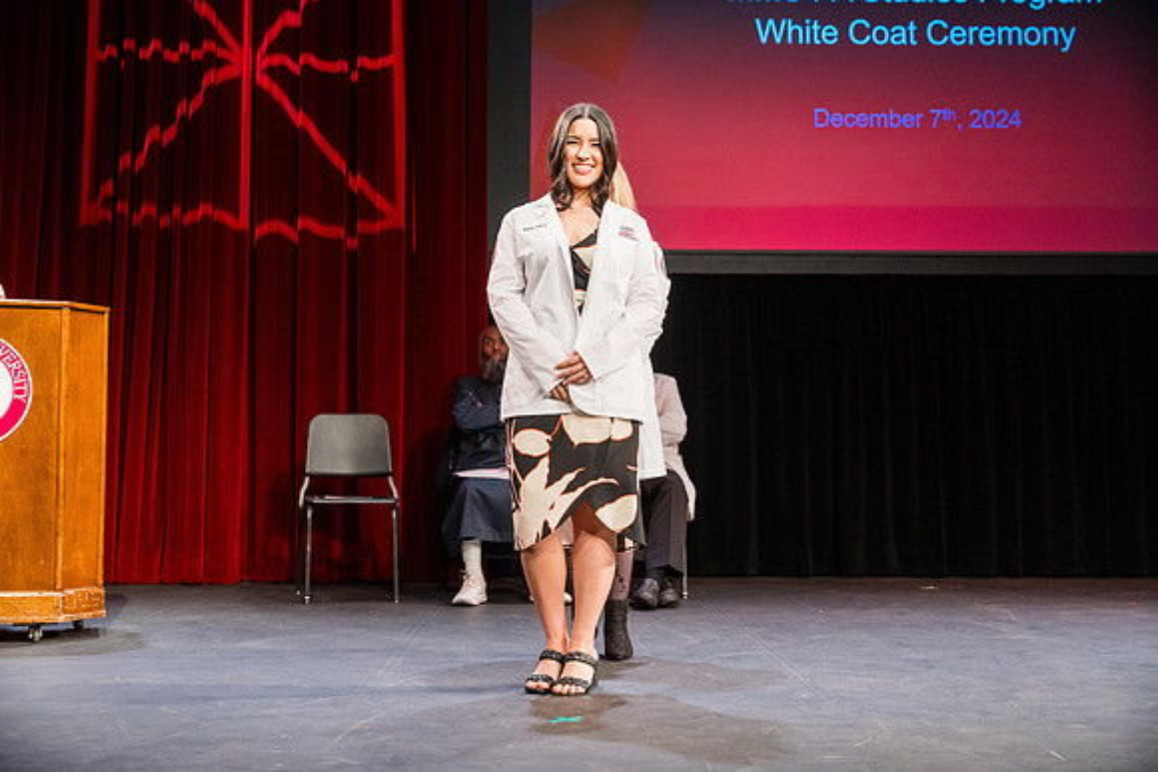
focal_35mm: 47
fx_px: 1519
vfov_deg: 28.5
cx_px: 579
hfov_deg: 41.7
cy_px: 386
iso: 1250
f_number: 3.5
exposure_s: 1/320
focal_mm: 47.2
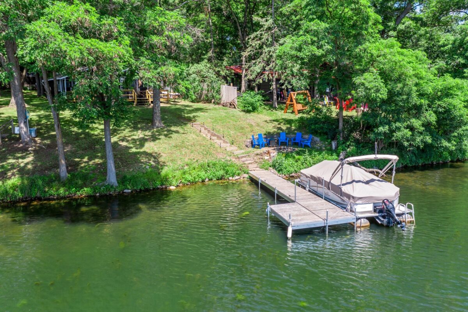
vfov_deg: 46.4
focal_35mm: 28
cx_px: 234
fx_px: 364
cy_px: 156
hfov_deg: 65.5
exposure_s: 1/30
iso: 100
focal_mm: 10.26
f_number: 3.5
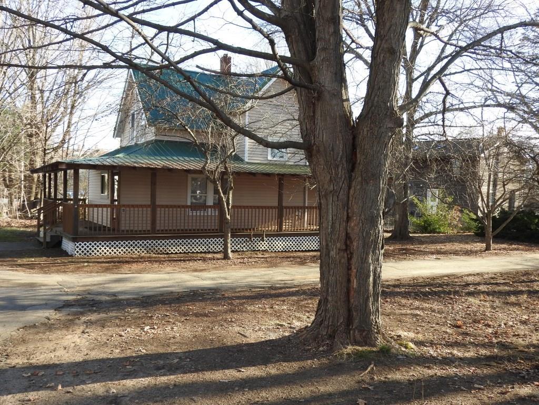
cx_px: 270
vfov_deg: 42.9
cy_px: 202
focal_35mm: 33
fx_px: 514
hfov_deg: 55.4
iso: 100
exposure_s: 1/125
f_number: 3.6
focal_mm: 5.9
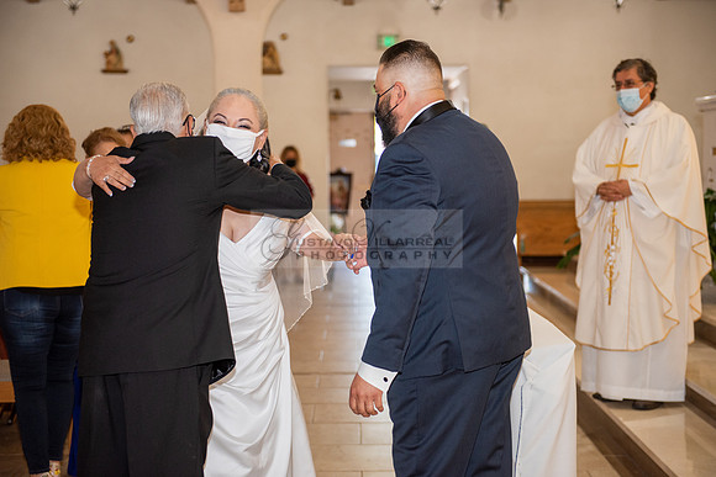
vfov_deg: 21.3
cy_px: 238
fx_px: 1271
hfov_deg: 31.5
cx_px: 358
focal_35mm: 64
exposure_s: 1/160
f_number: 2.8
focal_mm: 62
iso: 1000
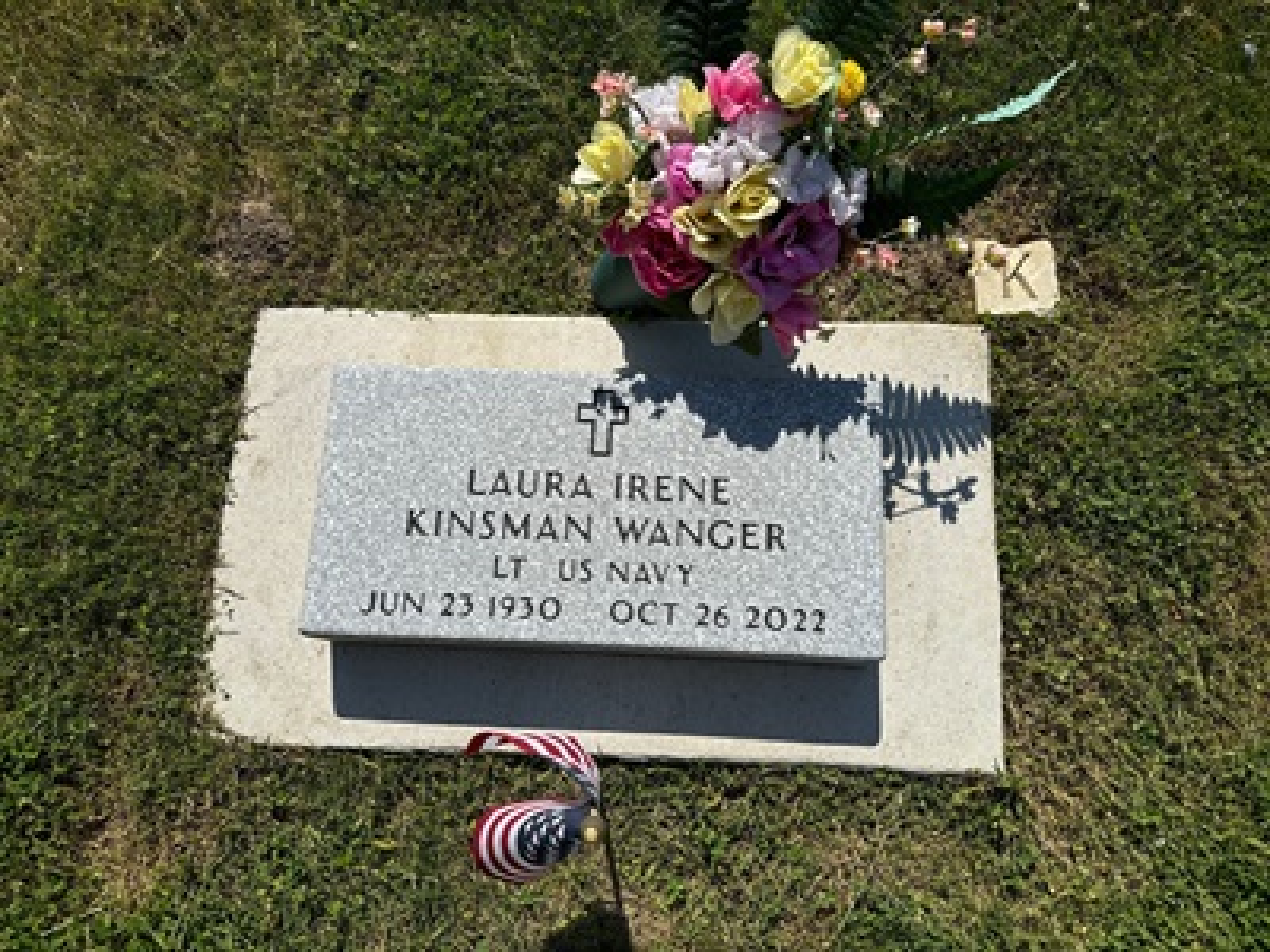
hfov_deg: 71.6
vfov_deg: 56.8
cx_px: 635
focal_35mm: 24
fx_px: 881
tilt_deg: -76.7
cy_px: 476
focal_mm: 6.76
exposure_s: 1/10417
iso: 80
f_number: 1.78
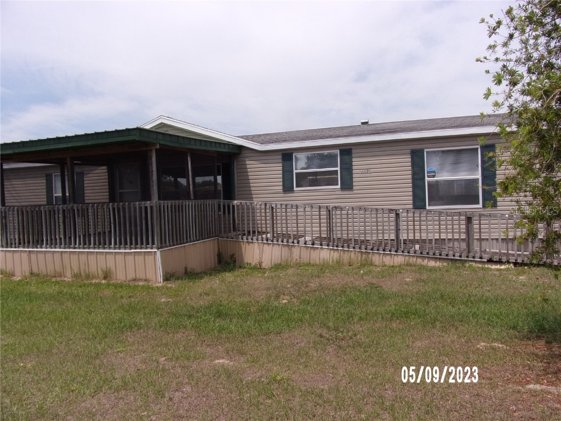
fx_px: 389
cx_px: 280
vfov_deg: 56.8
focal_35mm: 24
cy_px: 210
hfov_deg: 71.6
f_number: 10.8
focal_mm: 4.3
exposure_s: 1/150
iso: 80
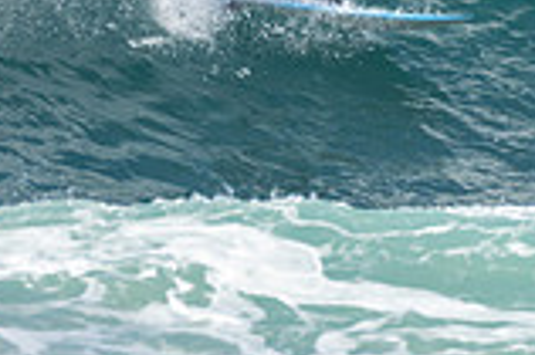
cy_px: -86
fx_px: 40944
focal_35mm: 2758
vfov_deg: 0.5
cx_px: 444
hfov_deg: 0.7
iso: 220
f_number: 5.6
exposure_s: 1/1000
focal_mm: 500
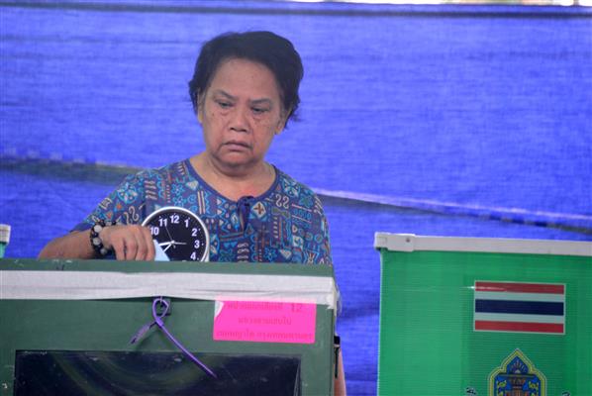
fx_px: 4938
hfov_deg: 6.9
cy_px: 198
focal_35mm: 300
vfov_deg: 4.6
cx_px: 296
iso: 2500
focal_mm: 300
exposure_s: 1/100
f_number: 5.6
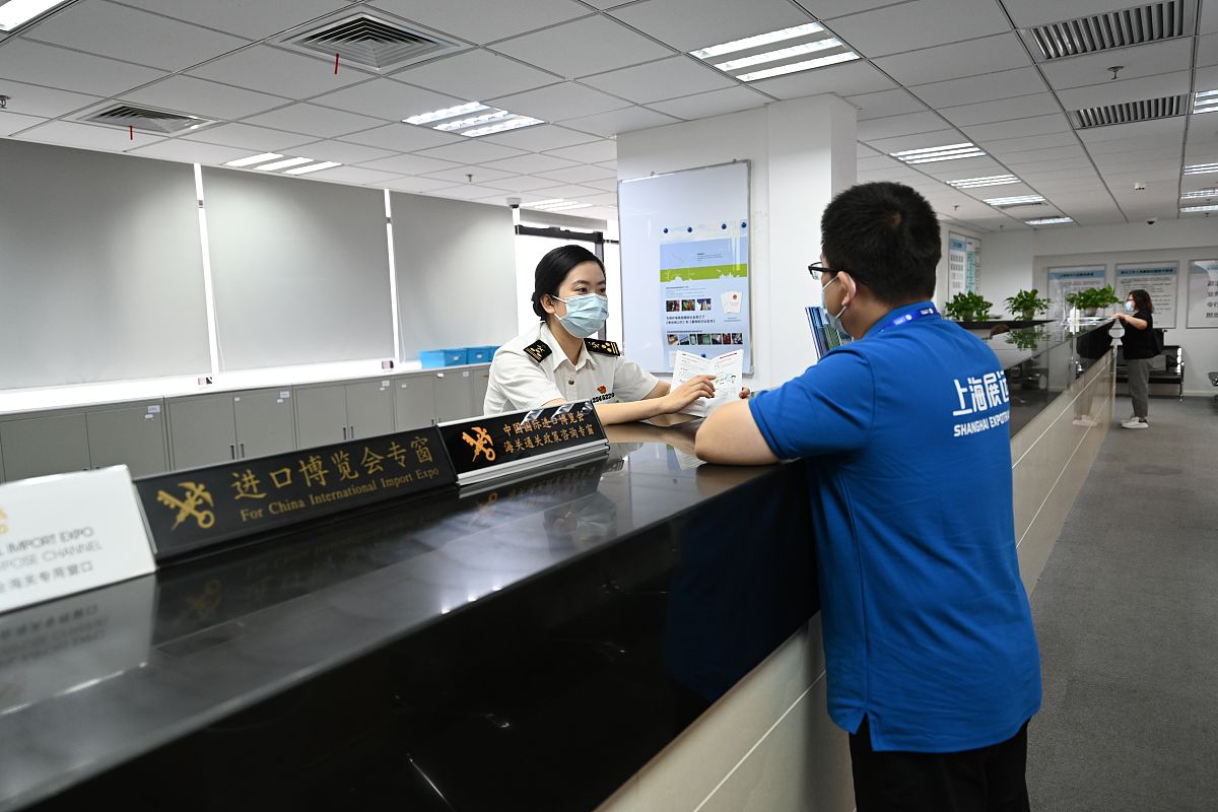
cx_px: 609
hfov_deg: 73.7
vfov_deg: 53.1
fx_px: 812
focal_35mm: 24
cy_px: 406
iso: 1000
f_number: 2.8
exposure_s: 1/80
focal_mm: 24
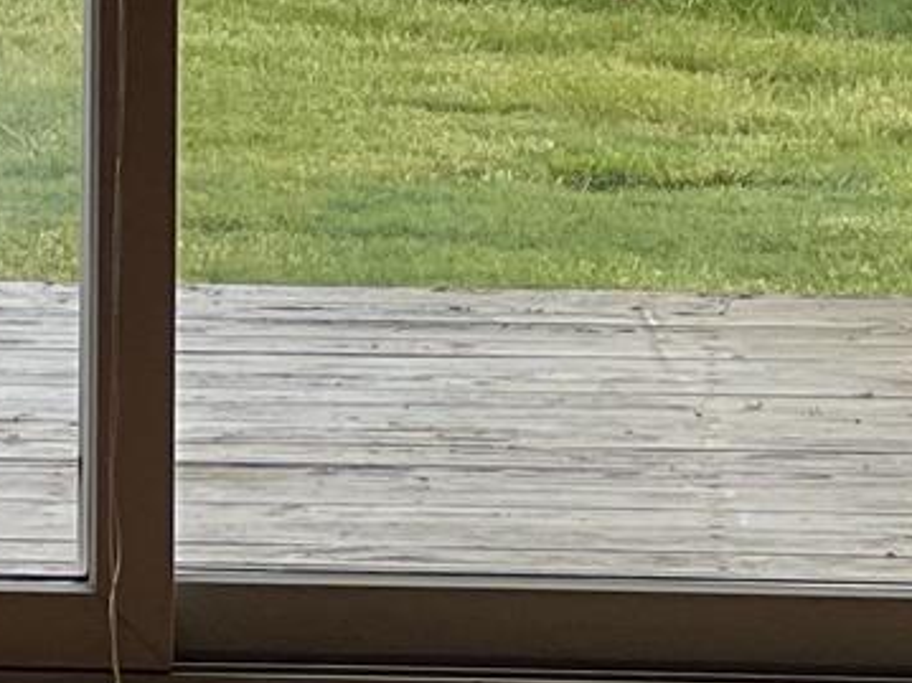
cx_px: -404
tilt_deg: -2.4
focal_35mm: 439
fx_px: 11562
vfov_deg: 3.4
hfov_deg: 4.5
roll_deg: -0.3
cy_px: -660
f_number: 2.8
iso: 25
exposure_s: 1/121
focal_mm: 9
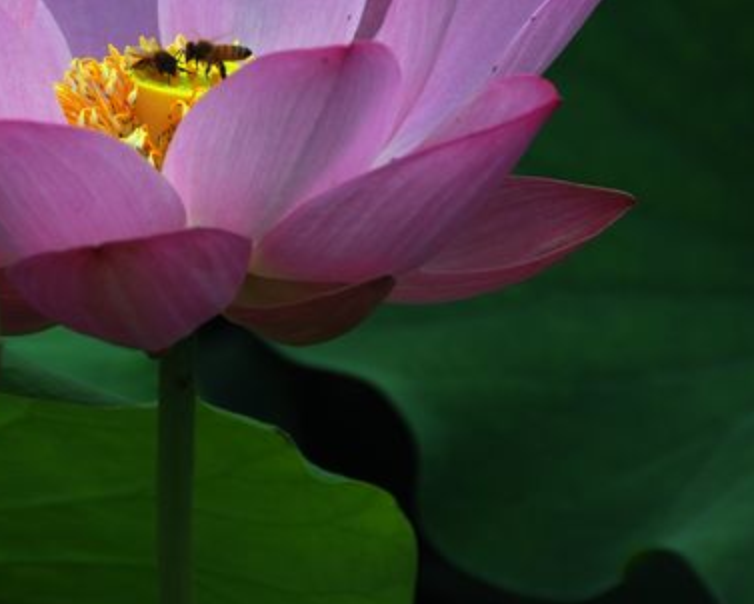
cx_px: 232
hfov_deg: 3.2
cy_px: 84
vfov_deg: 2.6
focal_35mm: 598
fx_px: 13352
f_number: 5.6
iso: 100
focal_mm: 200
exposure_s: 1/400
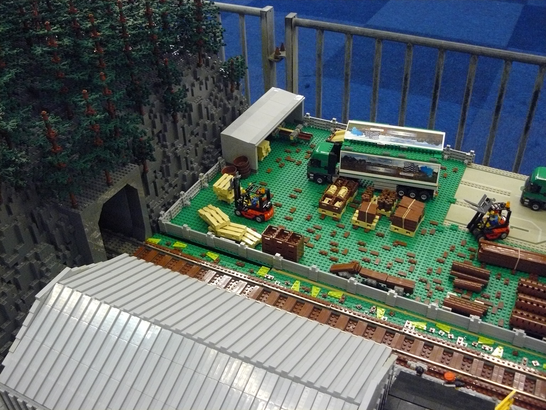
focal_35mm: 36
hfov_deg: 51.4
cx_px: 273
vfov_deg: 39.7
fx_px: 568
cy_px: 205
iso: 400
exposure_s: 1/10
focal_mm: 6
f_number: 2.8
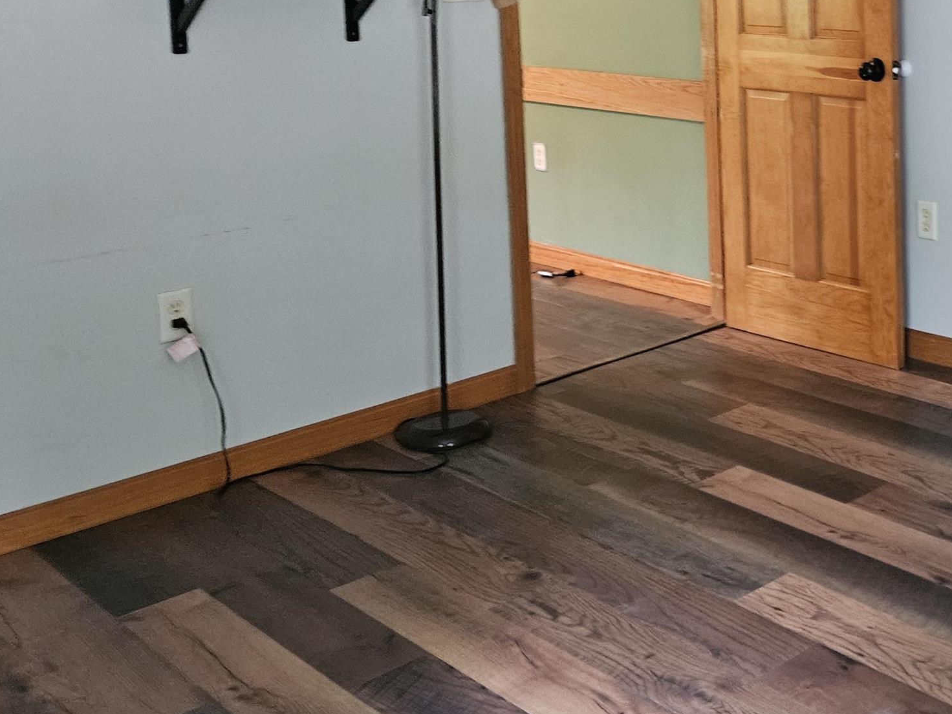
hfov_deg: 35.4
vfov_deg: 29.3
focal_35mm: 48
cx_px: 981
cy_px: 107
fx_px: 1320
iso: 640
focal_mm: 5.4
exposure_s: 1/30
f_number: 1.8
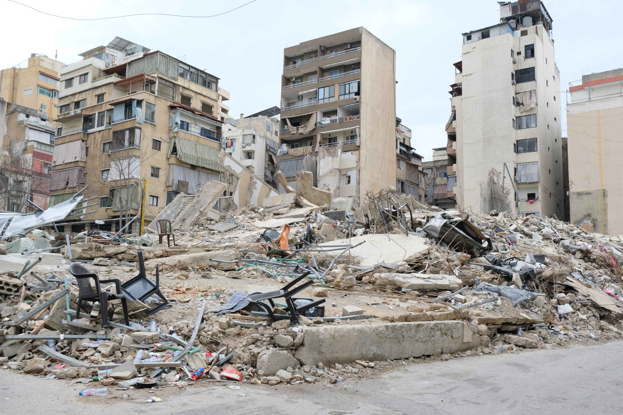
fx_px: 571
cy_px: 208
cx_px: 312
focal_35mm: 33
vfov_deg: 40.0
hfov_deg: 57.2
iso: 400
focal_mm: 22
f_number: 5
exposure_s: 1/320
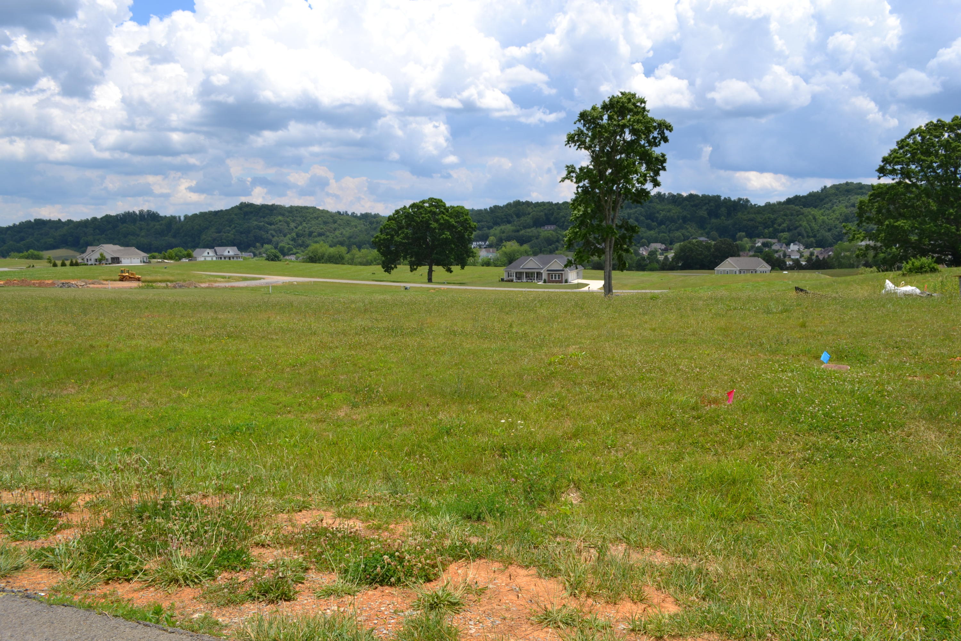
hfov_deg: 67.4
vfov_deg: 47.9
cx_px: 480
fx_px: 721
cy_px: 320
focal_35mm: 27
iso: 100
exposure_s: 1/320
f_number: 9
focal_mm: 18
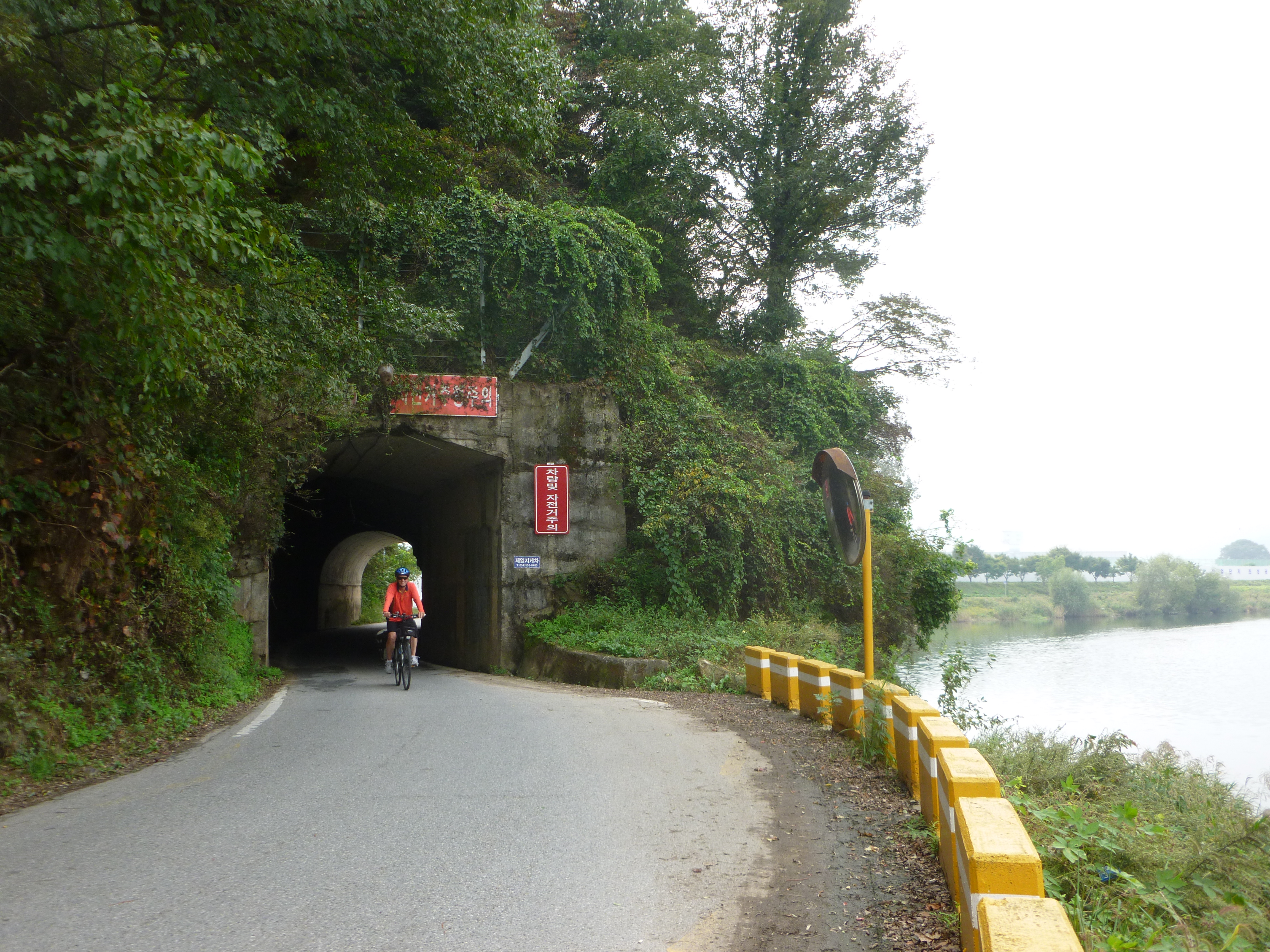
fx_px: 1174
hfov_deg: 56.8
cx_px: 635
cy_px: 476
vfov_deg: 44.2
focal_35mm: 32
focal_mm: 5.7
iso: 100
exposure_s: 1/125
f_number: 3.5
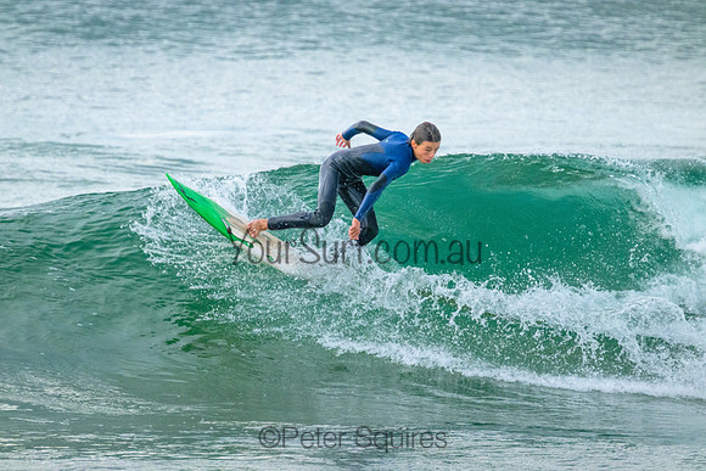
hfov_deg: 2.6
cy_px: 236
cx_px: 353
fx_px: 15692
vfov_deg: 1.7
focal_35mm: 800
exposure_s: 1/1000
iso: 7200
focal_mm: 800
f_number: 11
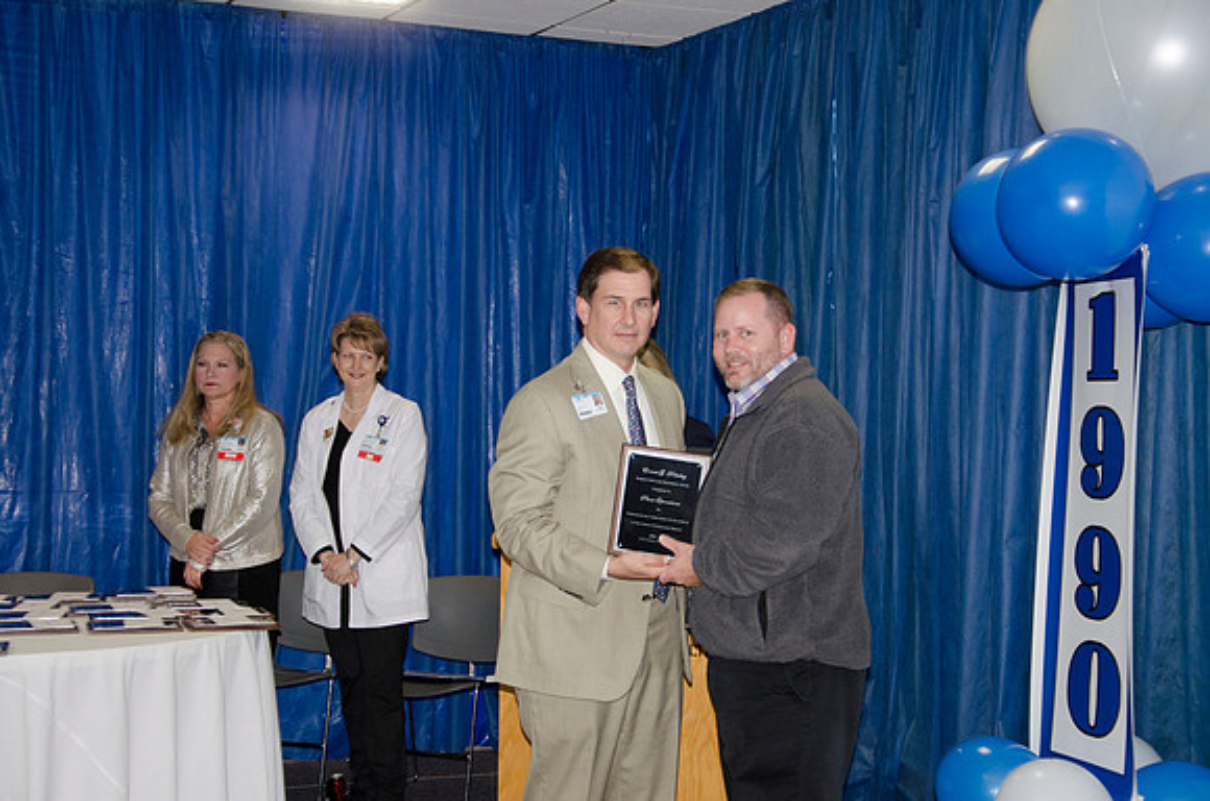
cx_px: 605
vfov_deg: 20.1
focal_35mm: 68
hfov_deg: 29.9
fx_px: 2264
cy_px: 400
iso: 400
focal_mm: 45
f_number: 4.8
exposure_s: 1/60
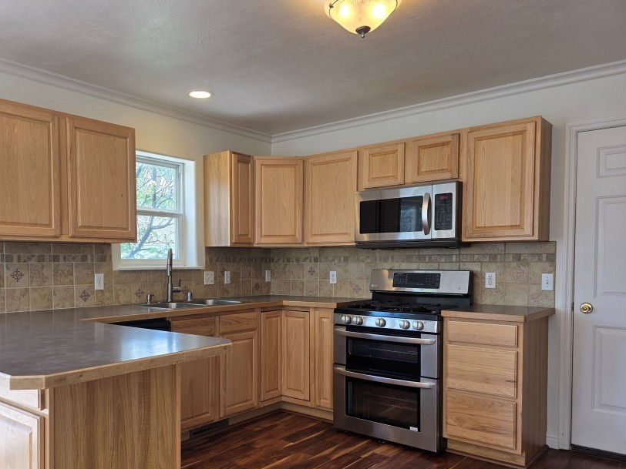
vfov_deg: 48.0
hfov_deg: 60.8
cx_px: 234
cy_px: 277
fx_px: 524
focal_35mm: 29
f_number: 1.7
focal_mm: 6.3
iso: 50
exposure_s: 1/120
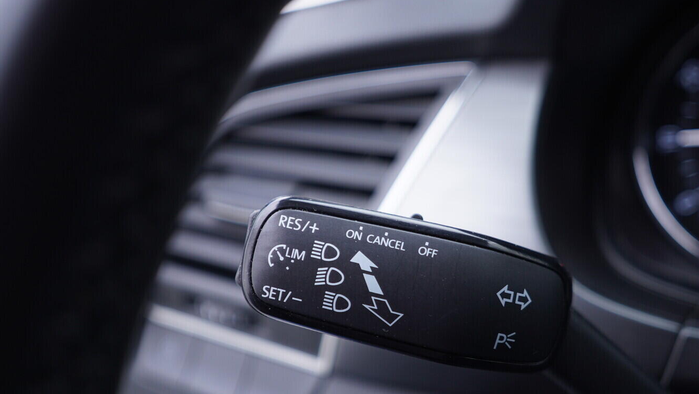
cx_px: 362
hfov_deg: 49.4
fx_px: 760
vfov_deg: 28.9
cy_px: 237
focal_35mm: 41
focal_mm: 24
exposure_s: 1/40
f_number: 2.8
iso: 200
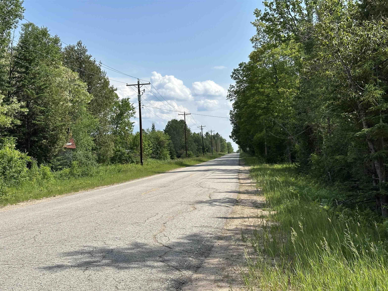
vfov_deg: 30.3
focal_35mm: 48
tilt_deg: +2.1
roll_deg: +2.2
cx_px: 194
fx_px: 538
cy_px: 146
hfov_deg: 39.7
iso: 64
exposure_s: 1/5000
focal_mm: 6.86
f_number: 1.78
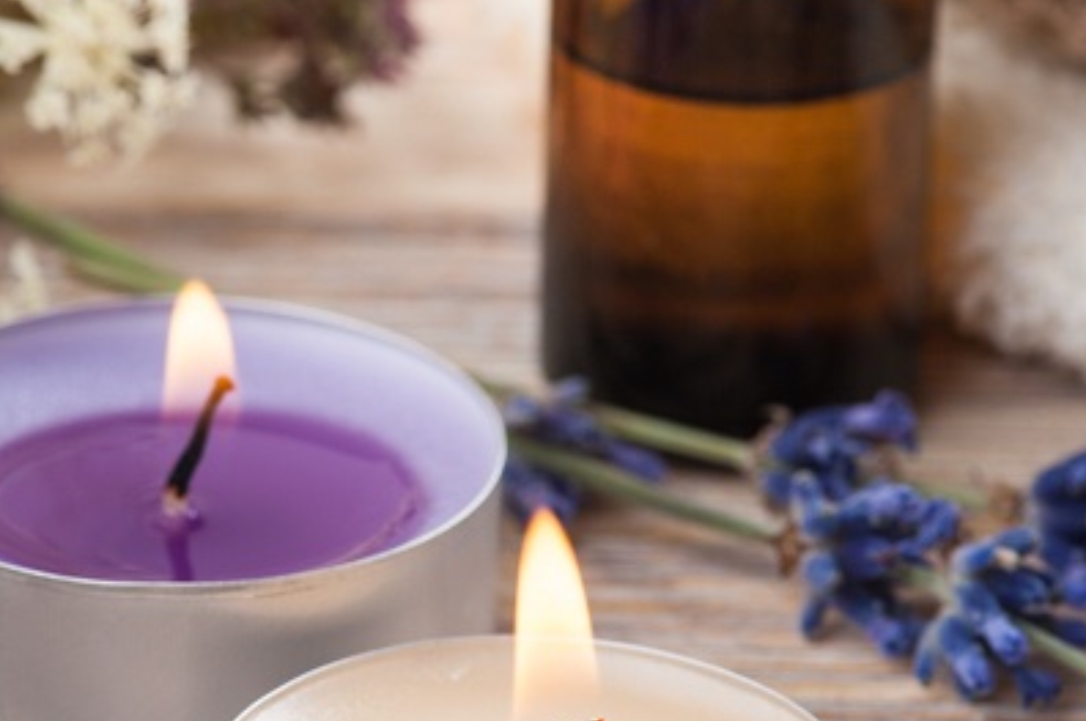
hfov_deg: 7.8
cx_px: 472
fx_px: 7984
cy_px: 265
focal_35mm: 265
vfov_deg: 5.2
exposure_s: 1/125
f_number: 11
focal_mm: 105
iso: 200
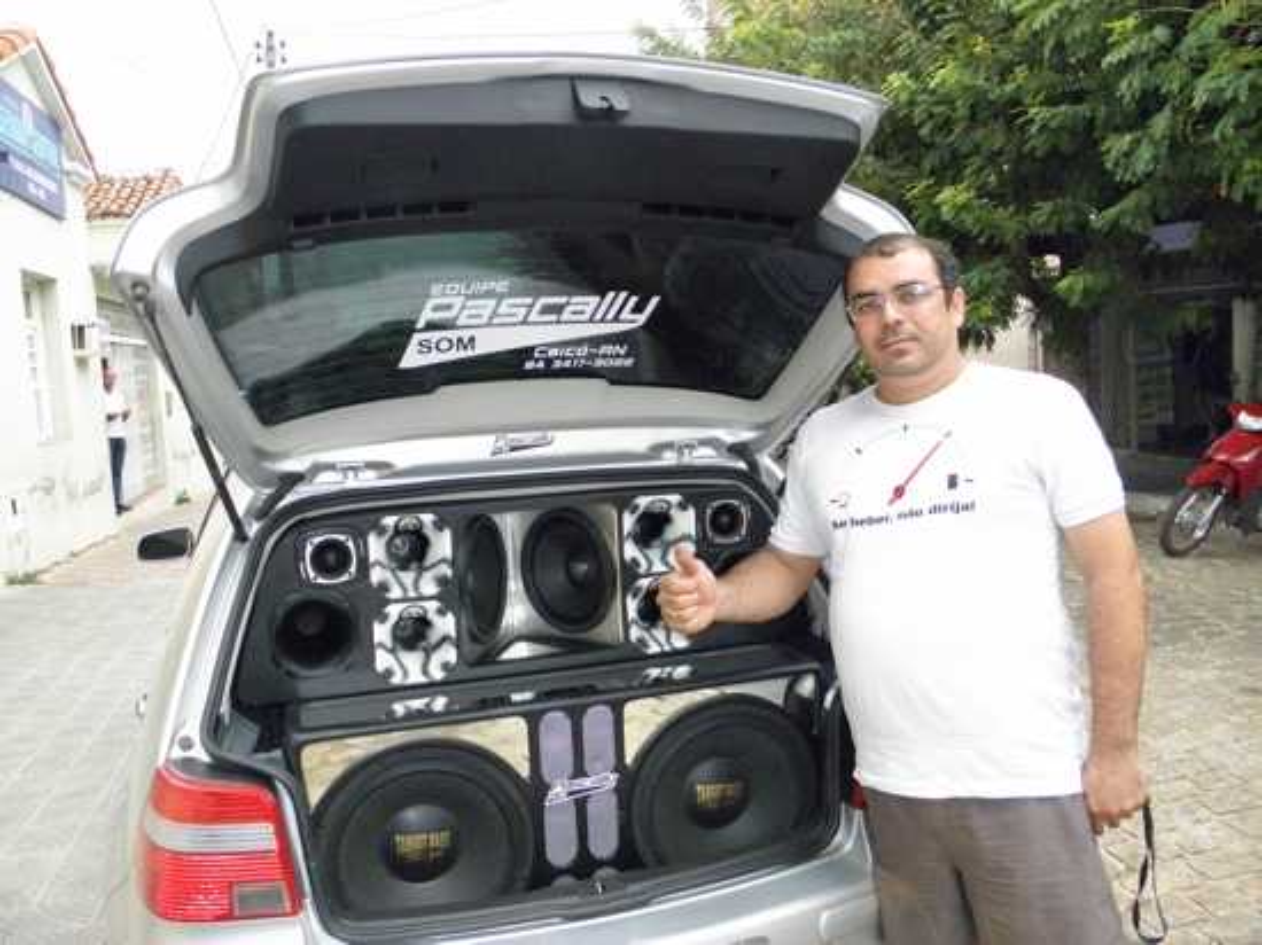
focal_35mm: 28
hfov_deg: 63.5
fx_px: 1020
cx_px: 631
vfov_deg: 49.7
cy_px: 472
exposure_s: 1/250
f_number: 3.5
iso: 400
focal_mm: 5
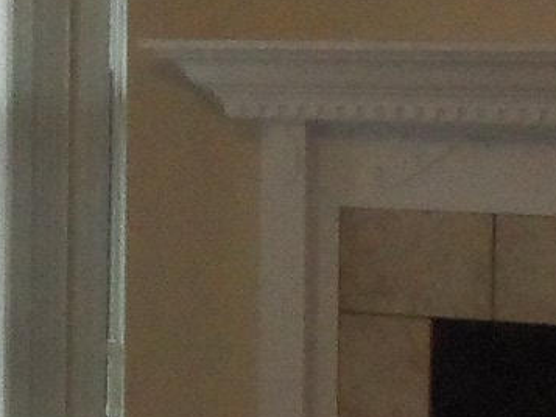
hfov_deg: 9.0
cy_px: 364
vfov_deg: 7.0
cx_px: -343
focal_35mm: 212
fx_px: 3406
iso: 400
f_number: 3.6
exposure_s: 1/30
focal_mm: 6.7
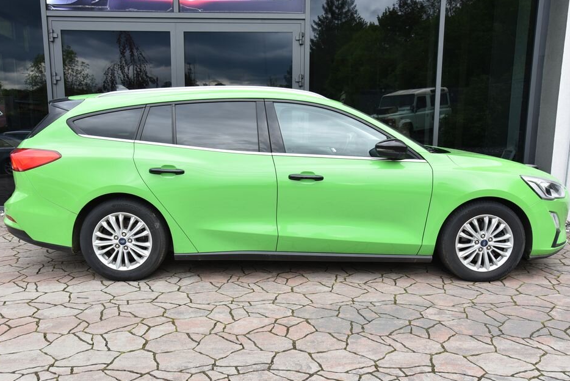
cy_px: 205
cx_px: 287
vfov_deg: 38.9
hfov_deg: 55.8
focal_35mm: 34
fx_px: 539
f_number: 7.1
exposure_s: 1/200
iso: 500
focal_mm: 31
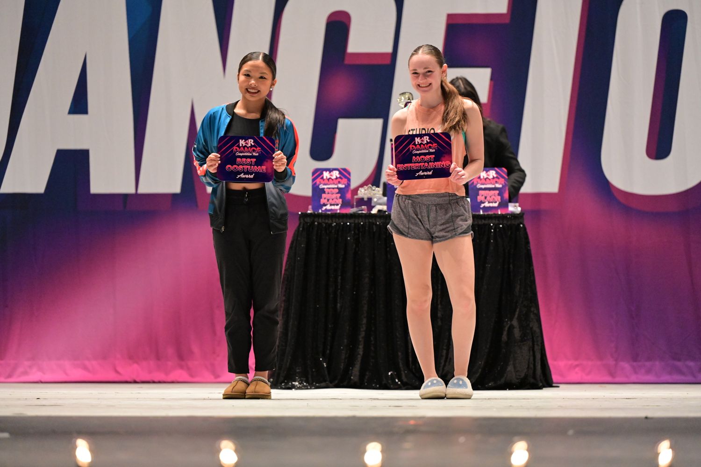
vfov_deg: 7.8
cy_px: 234
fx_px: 3407
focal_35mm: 175
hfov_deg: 11.7
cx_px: 350
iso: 6400
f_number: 3.2
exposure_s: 1/800
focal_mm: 175
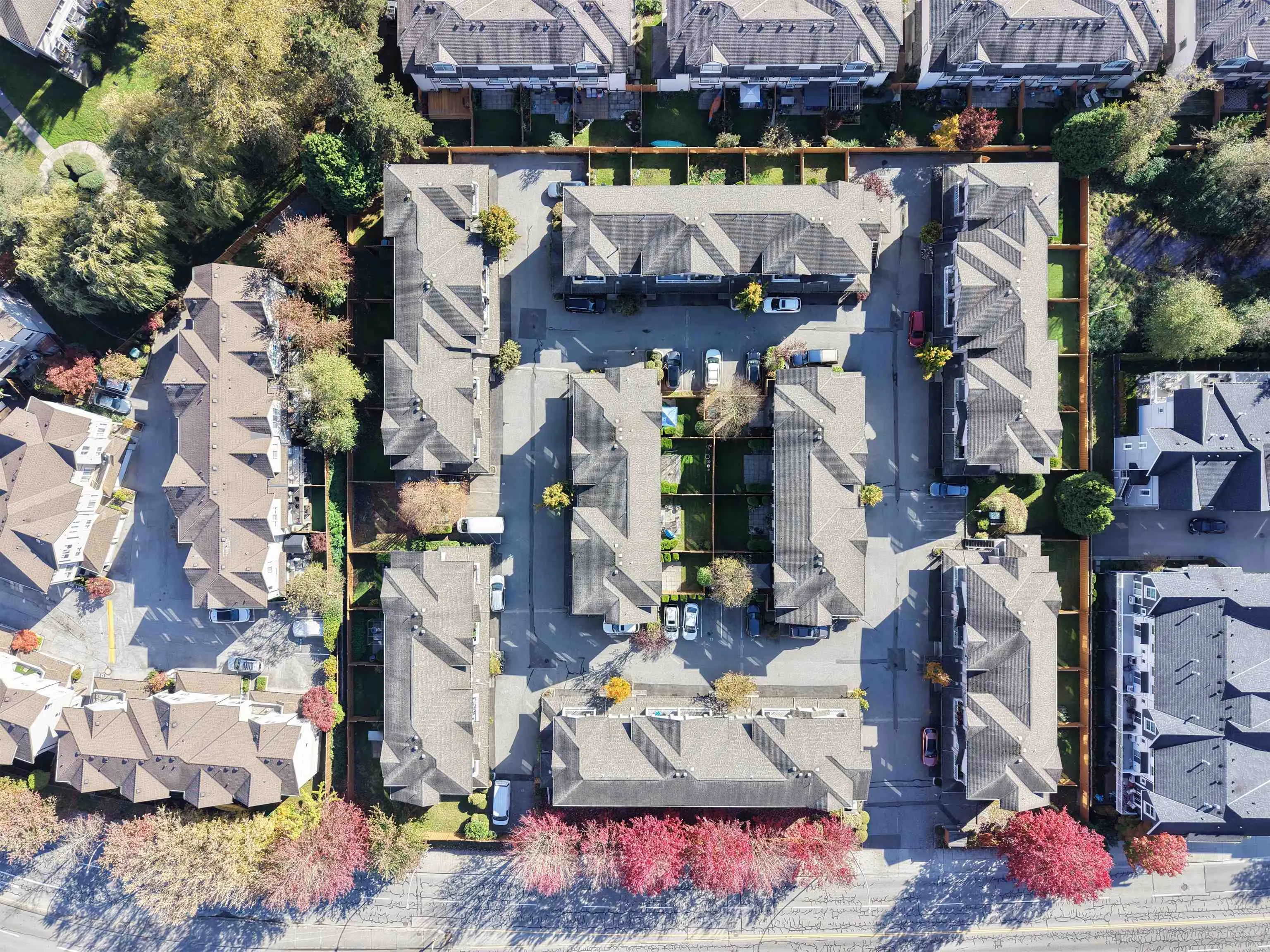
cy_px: 476
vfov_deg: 58.9
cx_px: 635
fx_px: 844
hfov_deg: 73.9
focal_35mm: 23
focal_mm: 8.67
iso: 400
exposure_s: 1/2000
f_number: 1.8
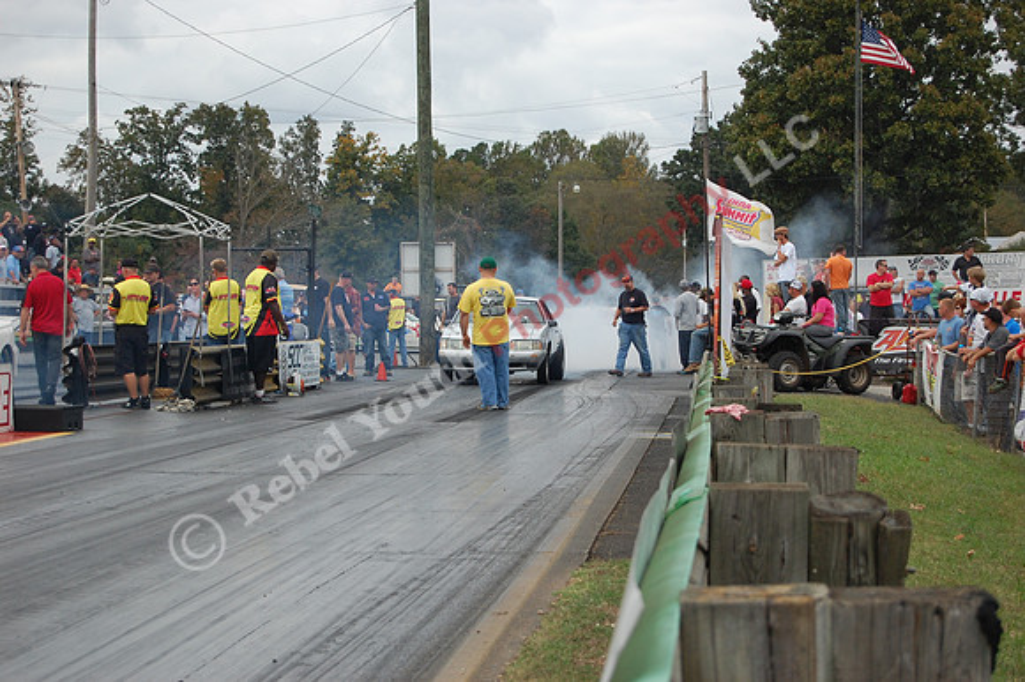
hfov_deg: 24.6
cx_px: 512
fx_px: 2348
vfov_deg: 16.5
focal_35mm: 82
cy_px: 341
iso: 400
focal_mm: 55
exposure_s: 1/800
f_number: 5.6
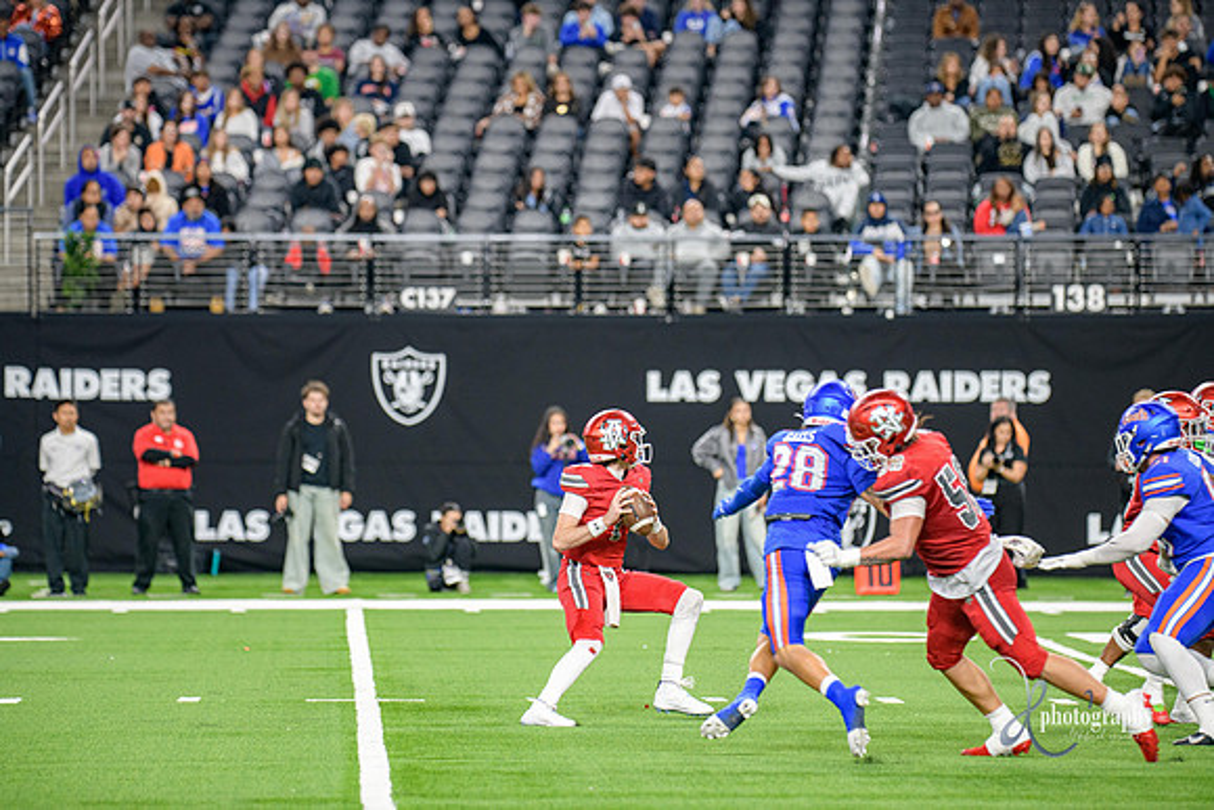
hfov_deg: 9.8
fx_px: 7083
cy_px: 405
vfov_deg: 6.5
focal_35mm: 210
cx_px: 607
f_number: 2.8
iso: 1000
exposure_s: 1/400
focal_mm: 210
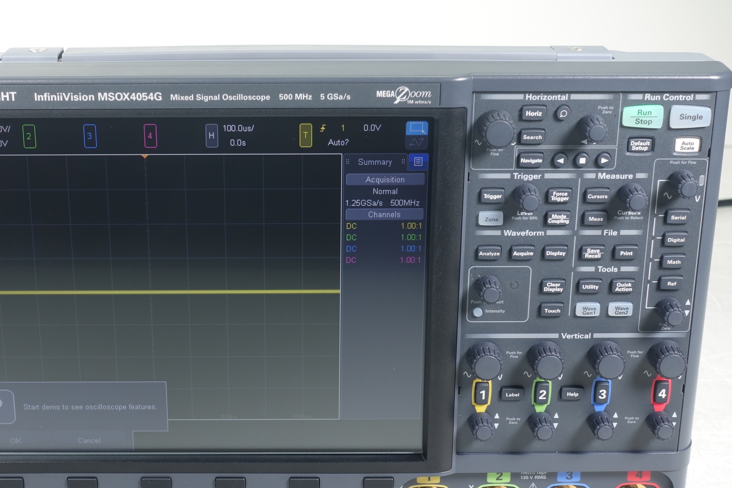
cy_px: 269
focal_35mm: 66
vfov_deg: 20.6
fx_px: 1342
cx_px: 297
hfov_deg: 30.4
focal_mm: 18.7
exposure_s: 1/80
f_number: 4
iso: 125
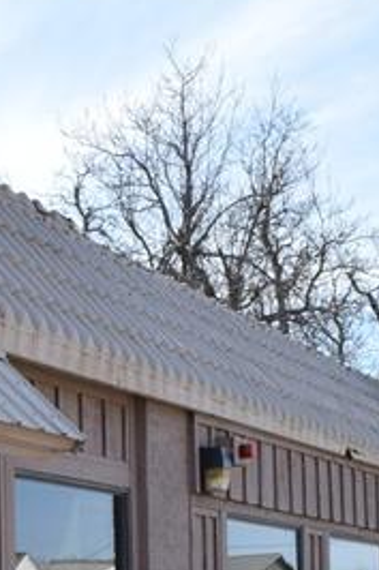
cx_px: -334
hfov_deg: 12.0
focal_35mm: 104
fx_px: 1644
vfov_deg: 18.5
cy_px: 701
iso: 200
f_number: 8
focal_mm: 18
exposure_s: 1/250
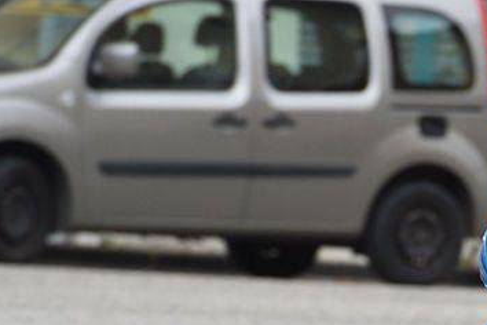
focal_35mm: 678
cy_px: 526
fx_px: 9171
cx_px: 708
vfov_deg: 2.0
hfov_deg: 3.0
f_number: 8
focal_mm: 200
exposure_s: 1/800
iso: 1250
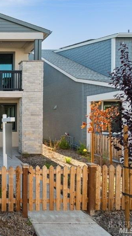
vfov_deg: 76.3
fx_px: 149
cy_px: 119
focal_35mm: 24
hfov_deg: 34.3
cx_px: -39
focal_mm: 10
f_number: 8
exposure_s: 1/125
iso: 100
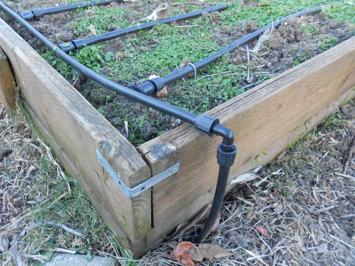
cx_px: 178
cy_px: 133
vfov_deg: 53.1
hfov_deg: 67.3
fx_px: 267
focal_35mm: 26
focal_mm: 4.6
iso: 100
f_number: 3.2
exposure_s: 1/30
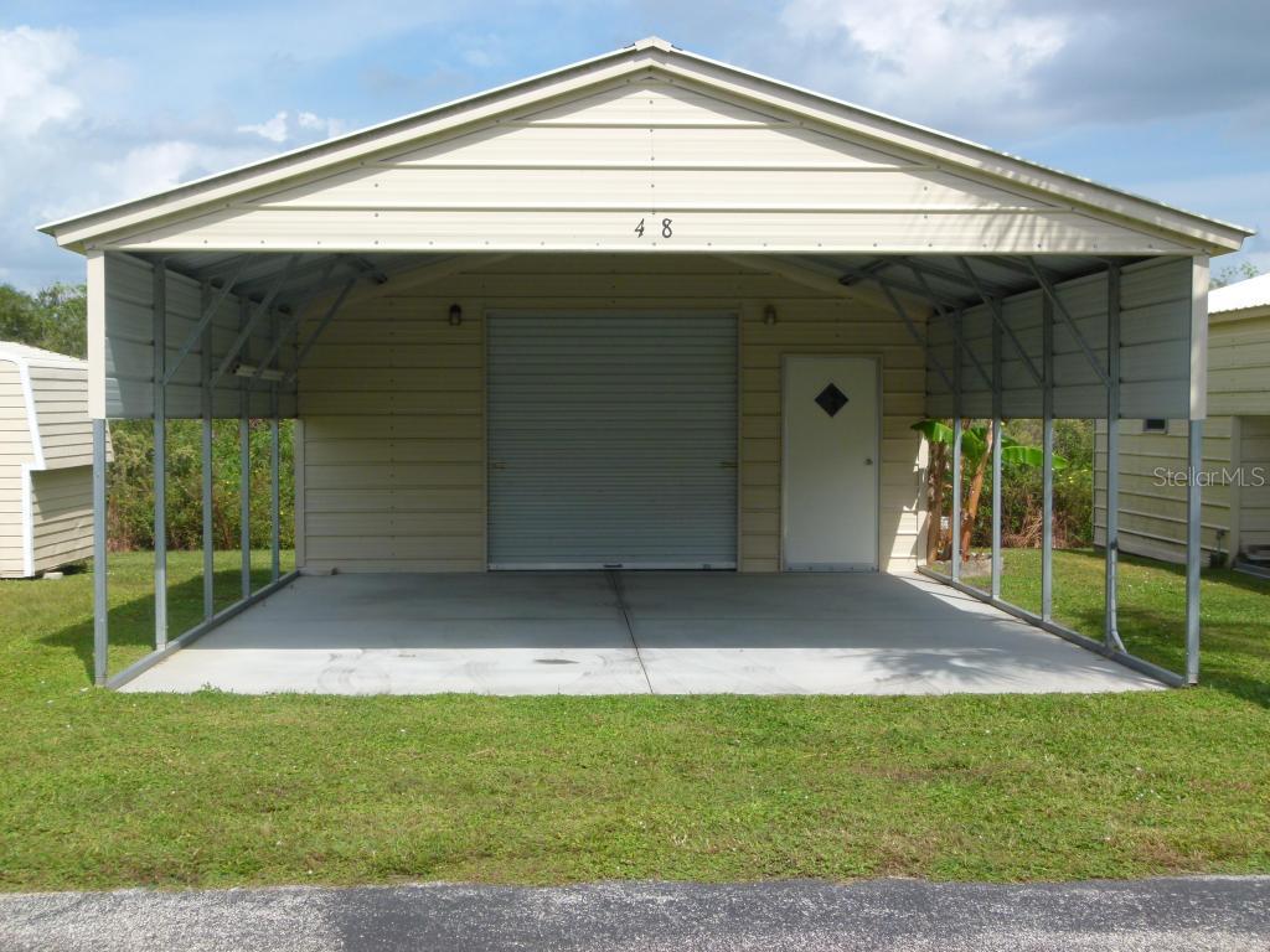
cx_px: 635
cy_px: 476
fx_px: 1761
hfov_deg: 39.7
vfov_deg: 30.3
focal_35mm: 48
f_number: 4
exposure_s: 1/1000
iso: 100
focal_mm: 8.7
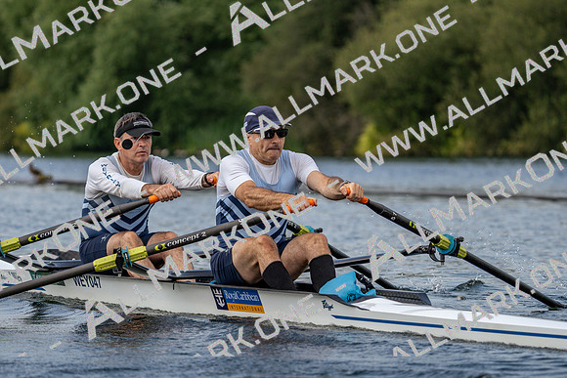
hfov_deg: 8.2
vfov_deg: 5.5
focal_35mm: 250
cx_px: 284
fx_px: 3938
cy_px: 189
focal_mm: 250
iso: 400
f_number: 5.6
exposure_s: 1/1600
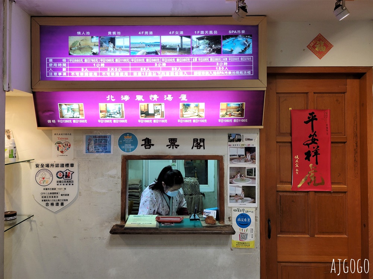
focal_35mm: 26
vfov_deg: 53.0
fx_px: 280
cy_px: 140
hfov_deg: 67.3
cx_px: 186
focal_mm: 5.4
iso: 200
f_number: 1.8
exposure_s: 1/60
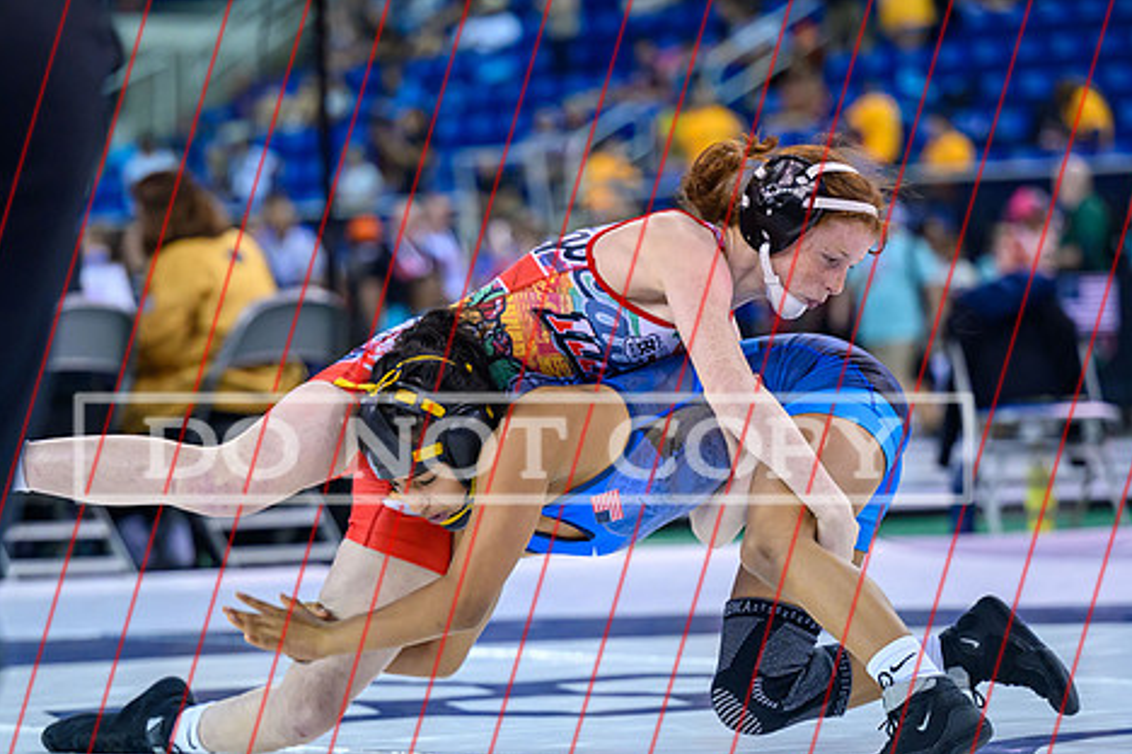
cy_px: 583
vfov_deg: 7.9
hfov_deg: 11.8
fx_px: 5471
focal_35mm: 174
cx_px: 506
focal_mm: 110
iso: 2000
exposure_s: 1/800
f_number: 2.8
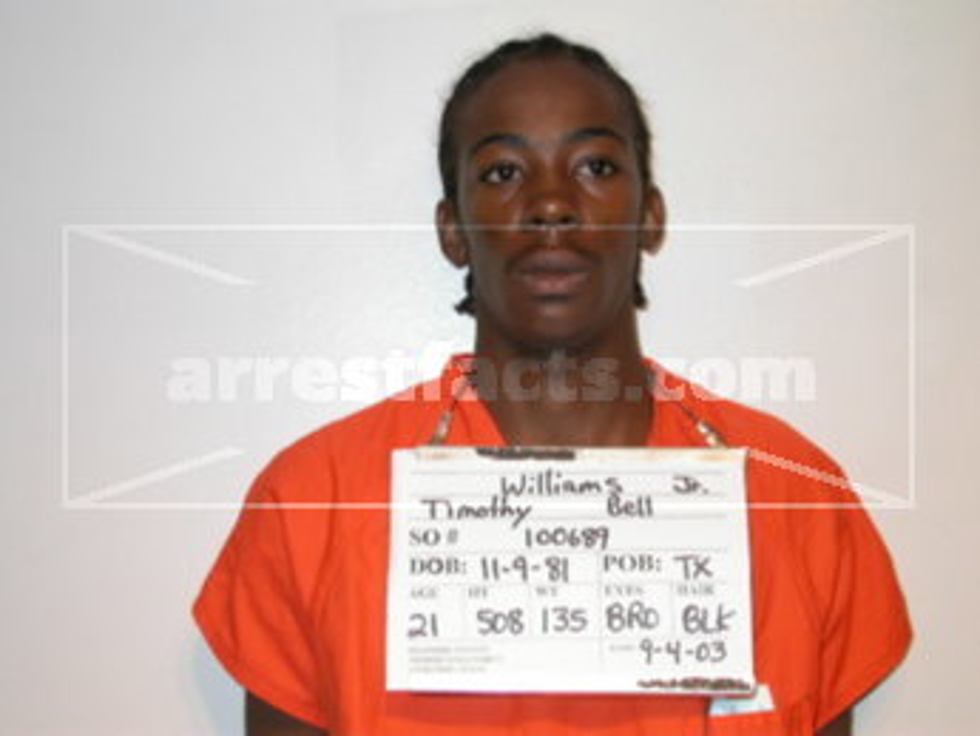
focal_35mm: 66
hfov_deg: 29.4
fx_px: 1869
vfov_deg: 22.3
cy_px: 368
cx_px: 490
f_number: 3.2
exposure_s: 1/60.3
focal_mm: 13.8
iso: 100
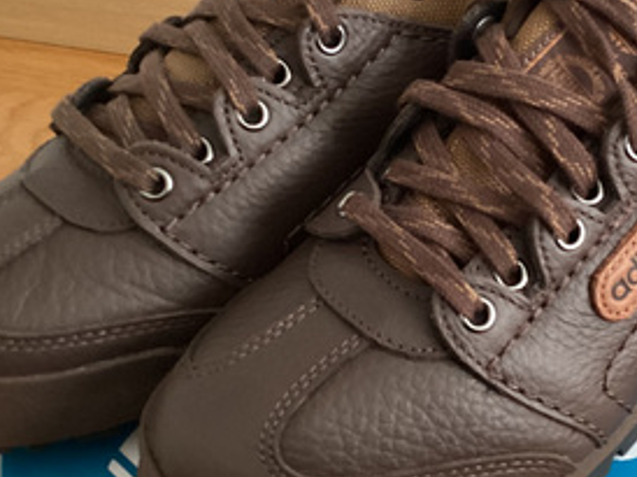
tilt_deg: -42.2
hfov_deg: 27.9
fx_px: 1250
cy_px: 247
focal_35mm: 68
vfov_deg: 21.6
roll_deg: +0.8
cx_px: 518
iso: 320
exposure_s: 1/25
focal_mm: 3.3
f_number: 2.4
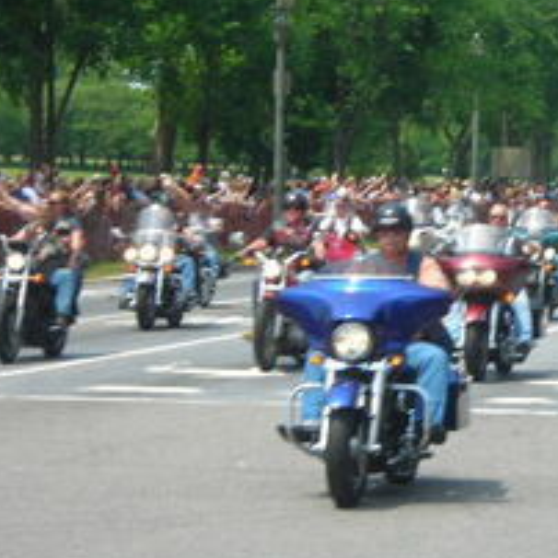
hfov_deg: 8.6
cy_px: 282
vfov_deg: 8.6
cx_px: 508
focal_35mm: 203
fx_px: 3702
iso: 50
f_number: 5.3
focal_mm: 19.2
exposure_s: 1/113
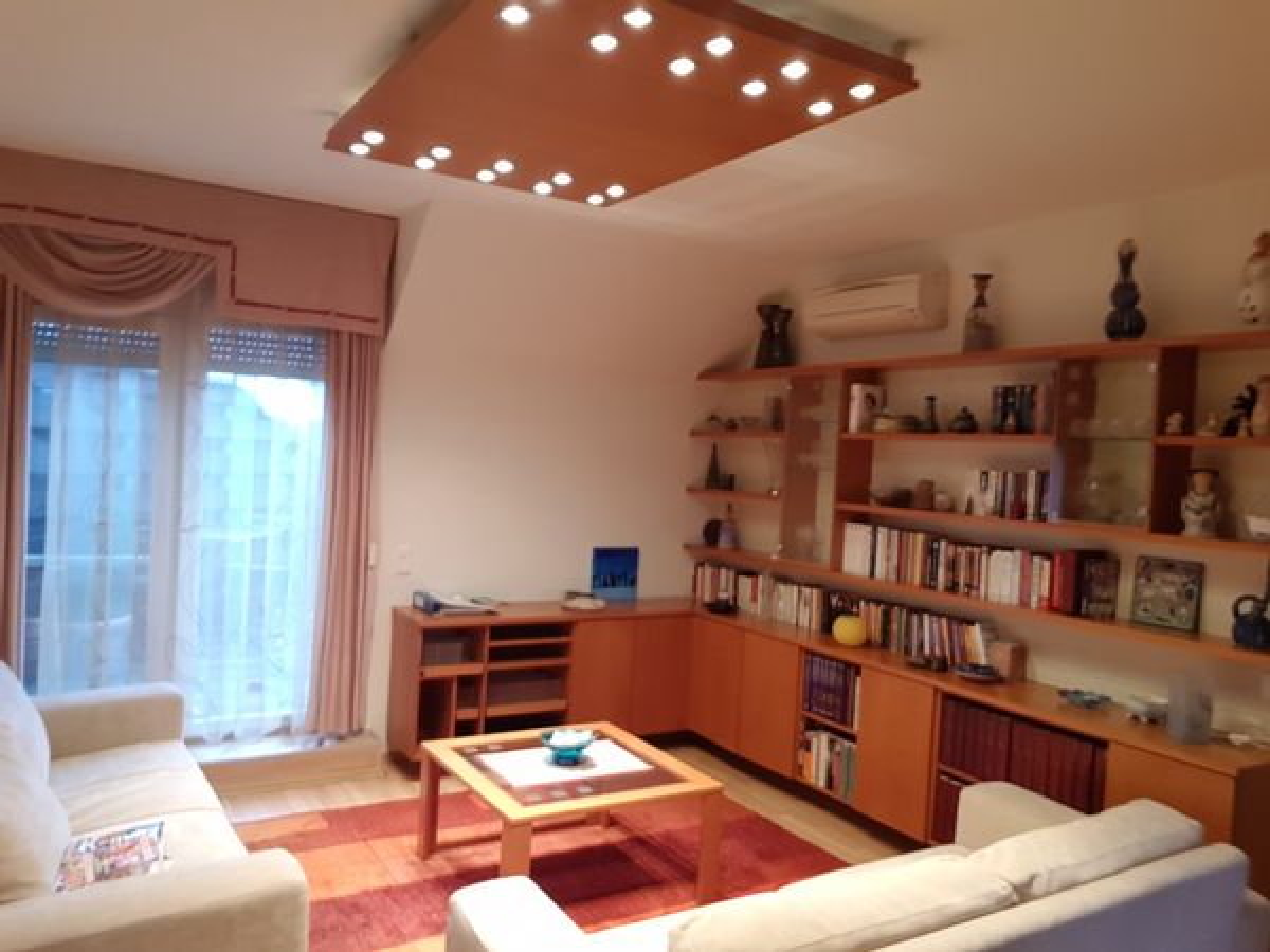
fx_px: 917
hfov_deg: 69.4
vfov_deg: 54.9
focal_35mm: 25
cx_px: 635
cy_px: 476
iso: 160
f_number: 1.7
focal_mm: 2.95
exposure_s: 1/25
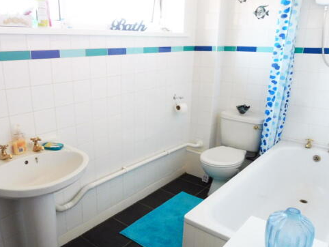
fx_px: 276
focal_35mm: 29
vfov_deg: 48.2
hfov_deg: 61.2
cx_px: 135
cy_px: 135
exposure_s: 1/60
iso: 400
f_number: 3.3
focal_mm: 4.3
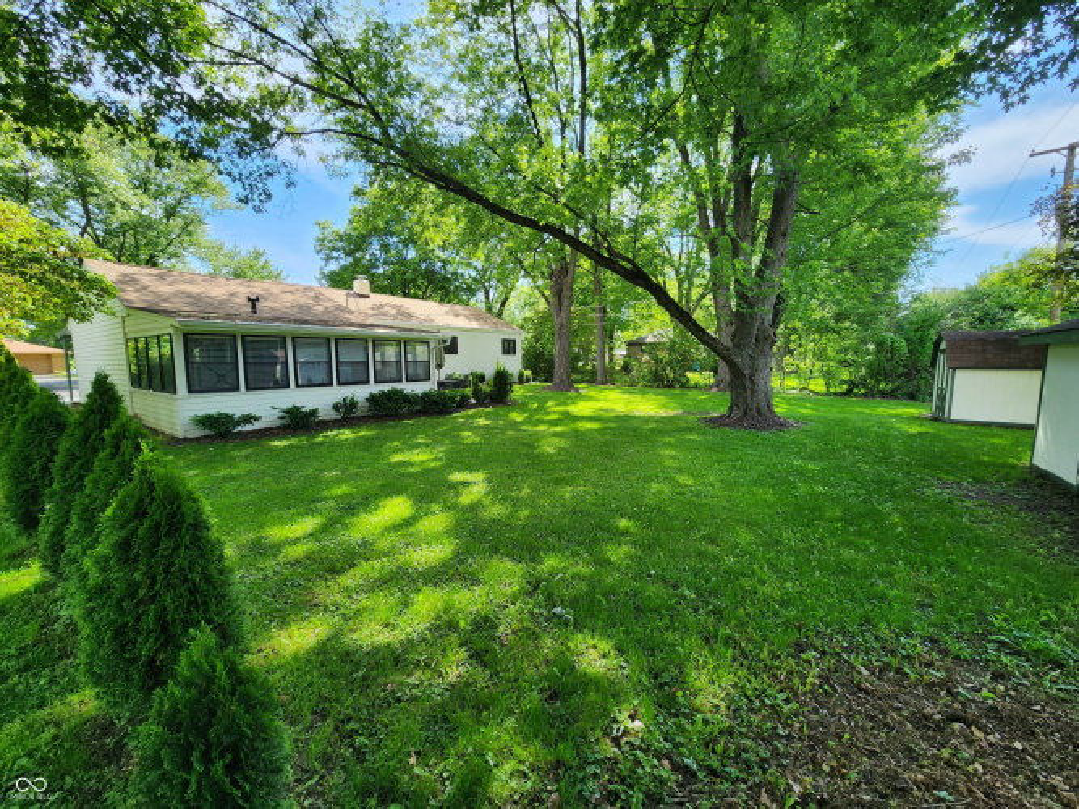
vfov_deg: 89.9
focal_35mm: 13
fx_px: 405
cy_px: 404
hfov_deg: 106.2
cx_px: 540
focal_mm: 2.2
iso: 50
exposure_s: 1/335
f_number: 2.2
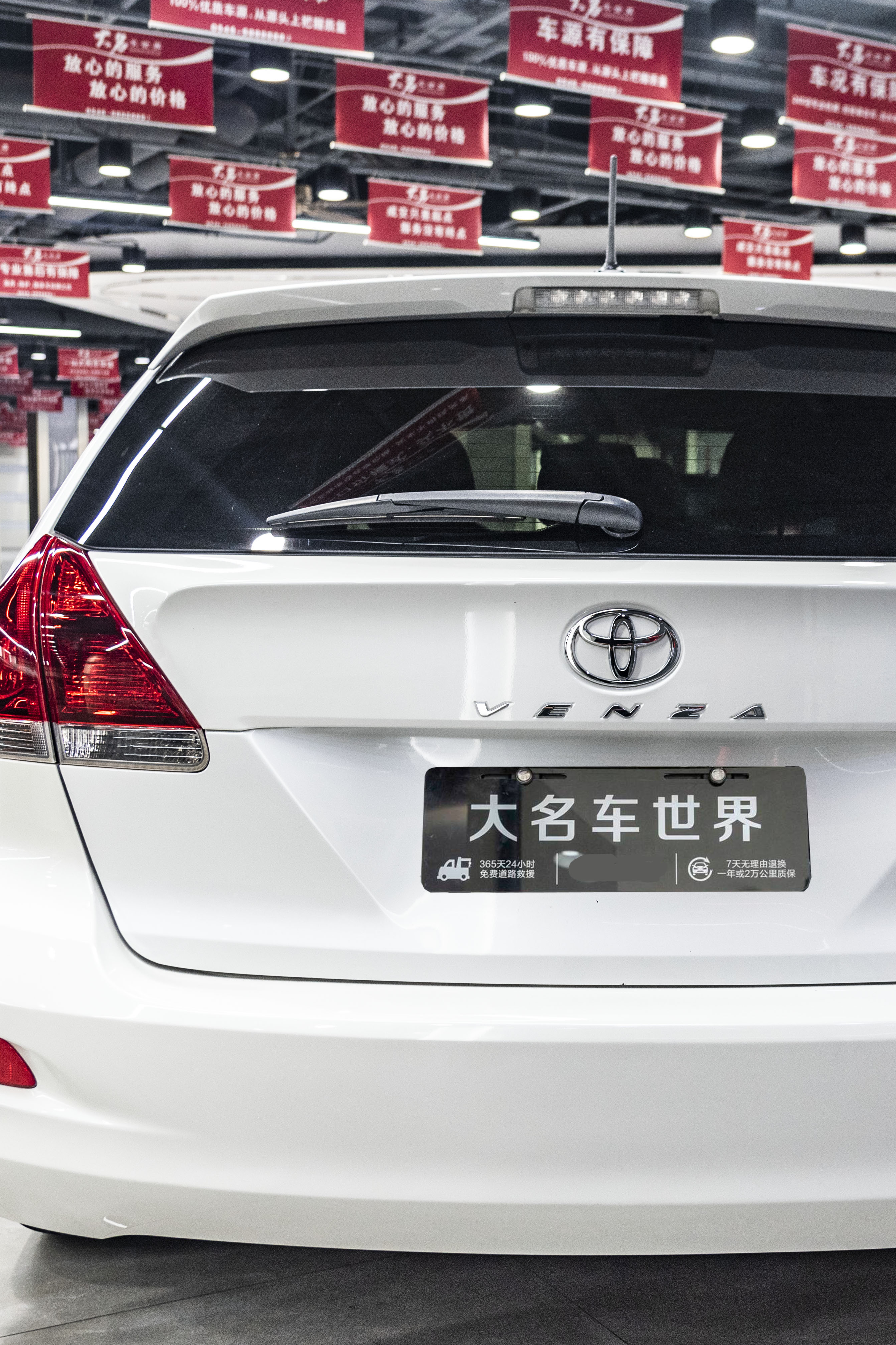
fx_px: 1792
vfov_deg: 41.1
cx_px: 605
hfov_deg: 27.9
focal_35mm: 48
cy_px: 672
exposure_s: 1/50
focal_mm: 32
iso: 1000
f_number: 4.5
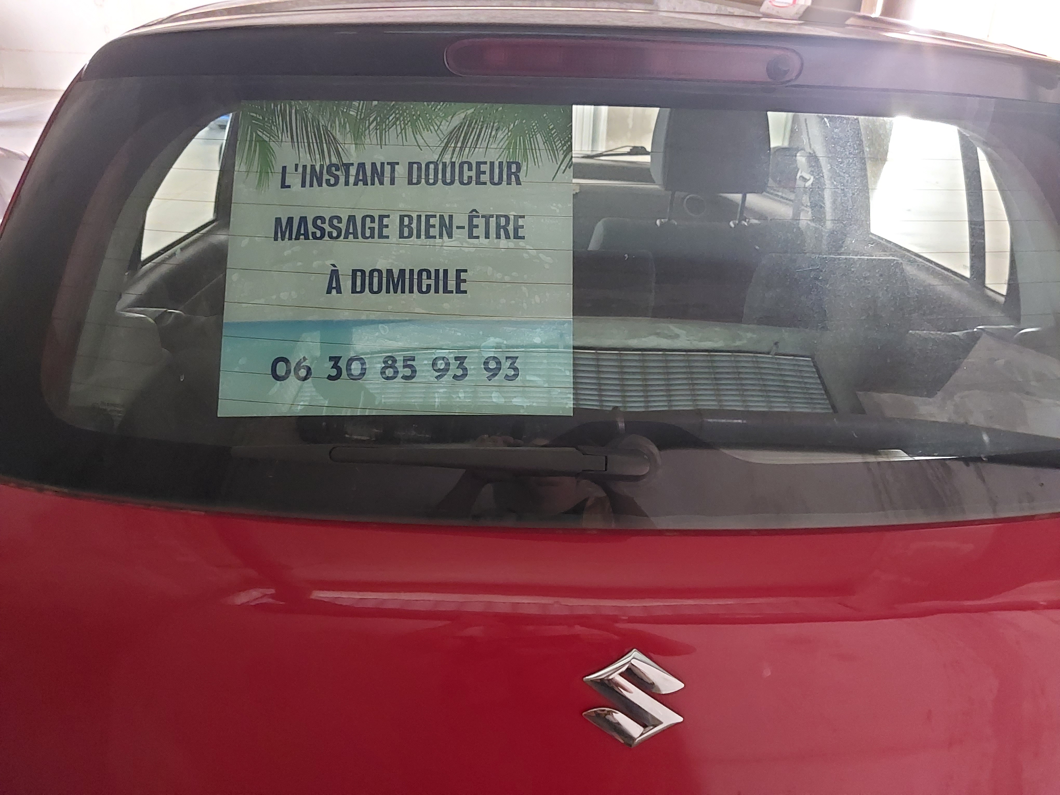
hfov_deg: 60.0
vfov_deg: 46.8
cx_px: 530
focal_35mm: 30
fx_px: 919
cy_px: 398
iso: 1600
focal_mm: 4.6
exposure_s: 1/15
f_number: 1.8
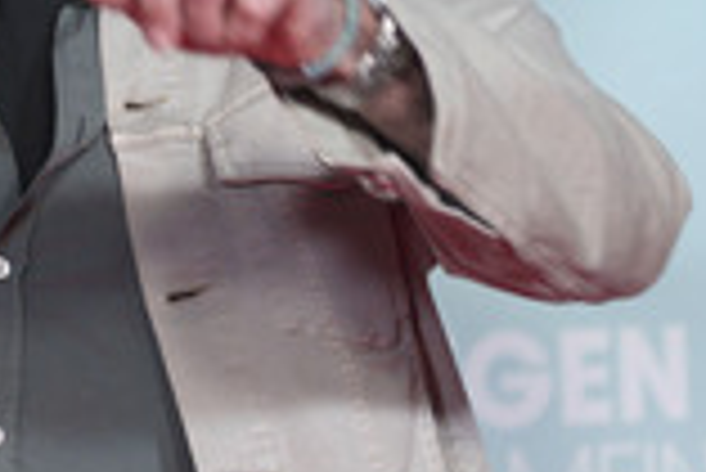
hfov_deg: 6.9
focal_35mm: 295
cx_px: -236
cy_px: -49
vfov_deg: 4.7
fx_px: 5791
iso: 500
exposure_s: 1/250
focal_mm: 103
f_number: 2.8
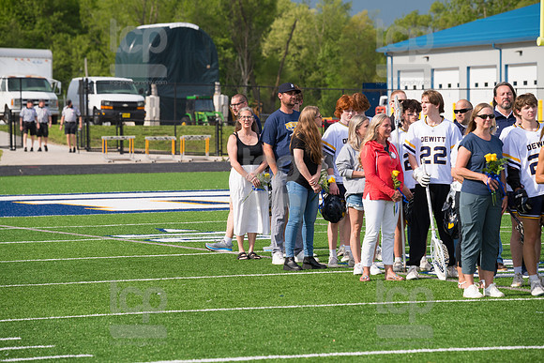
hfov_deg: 10.3
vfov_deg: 6.9
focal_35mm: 200
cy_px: 182
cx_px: 272
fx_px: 3023
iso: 320
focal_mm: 200
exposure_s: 1/800
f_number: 6.3
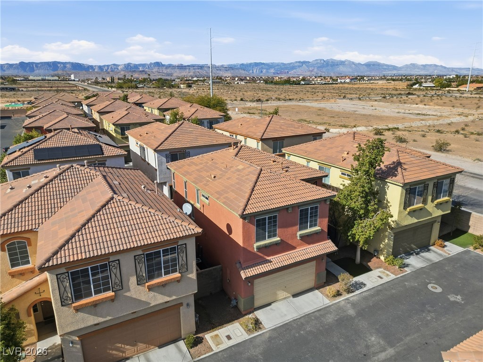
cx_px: 242
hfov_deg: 71.6
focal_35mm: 24
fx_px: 335
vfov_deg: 56.8
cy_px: 181
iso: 110
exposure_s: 1/4000
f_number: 1.7
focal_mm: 6.7
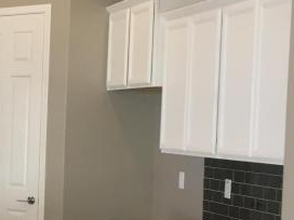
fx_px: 926
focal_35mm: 109
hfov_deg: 15.7
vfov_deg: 13.5
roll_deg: -0.2
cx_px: -214
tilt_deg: -3.9
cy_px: 181
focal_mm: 4.15
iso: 50
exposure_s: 1/30
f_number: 2.2
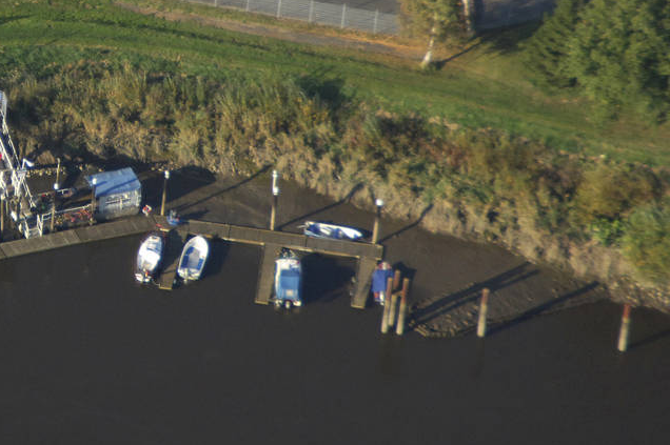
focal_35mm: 355
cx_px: -28
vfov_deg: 3.9
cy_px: 117
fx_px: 6602
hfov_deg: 5.8
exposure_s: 1/1000
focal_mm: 100
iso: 400
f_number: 5.6
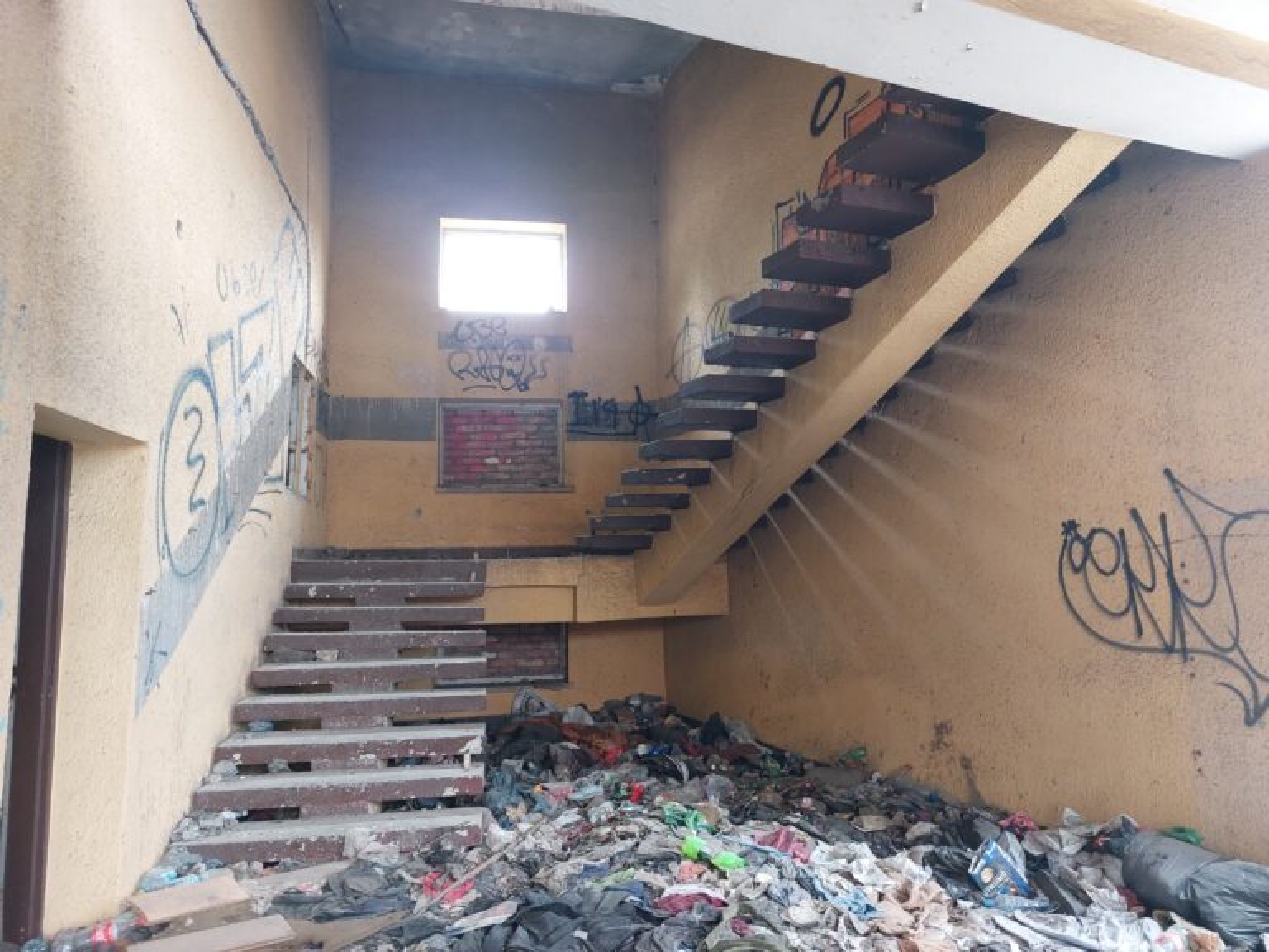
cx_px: 634
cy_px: 476
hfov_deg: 71.6
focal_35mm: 24
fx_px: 880
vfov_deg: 56.8
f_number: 1.8
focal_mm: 5.23
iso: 400
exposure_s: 1/50
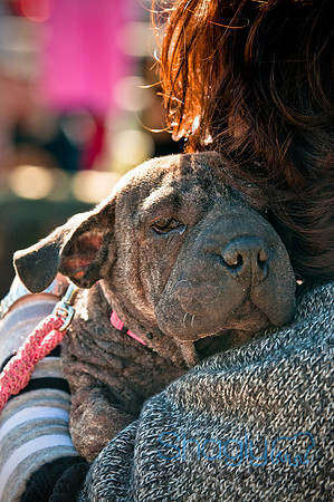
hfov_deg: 7.6
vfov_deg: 11.4
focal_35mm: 180
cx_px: 167
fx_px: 2511
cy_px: 251
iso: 400
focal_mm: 120
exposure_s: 1/400
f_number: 6.3
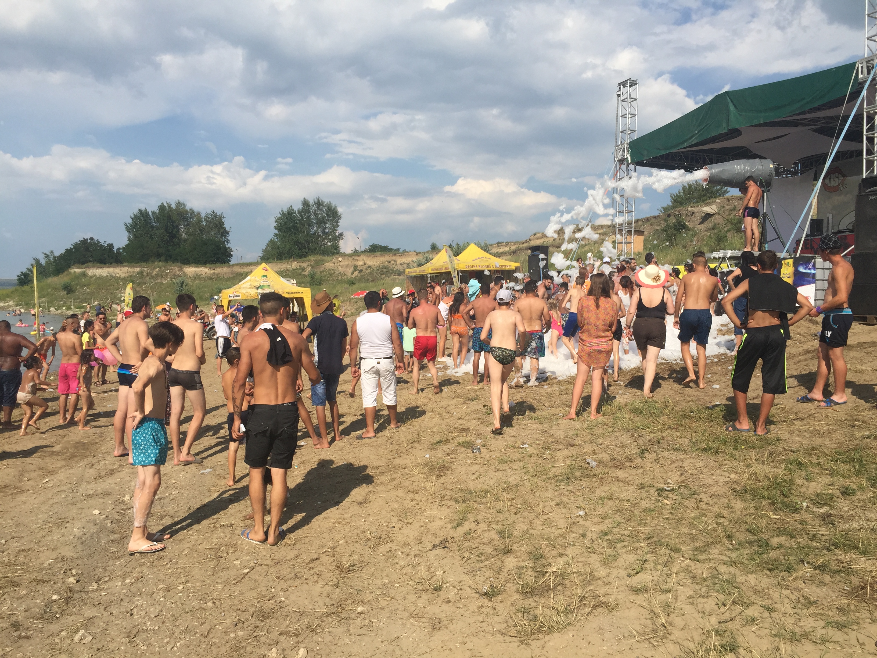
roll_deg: -2.6
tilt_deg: -1.1
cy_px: 329
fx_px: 735
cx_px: 438
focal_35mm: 29
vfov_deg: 48.2
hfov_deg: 61.7
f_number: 2.2
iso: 32
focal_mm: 4.15
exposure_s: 1/3300
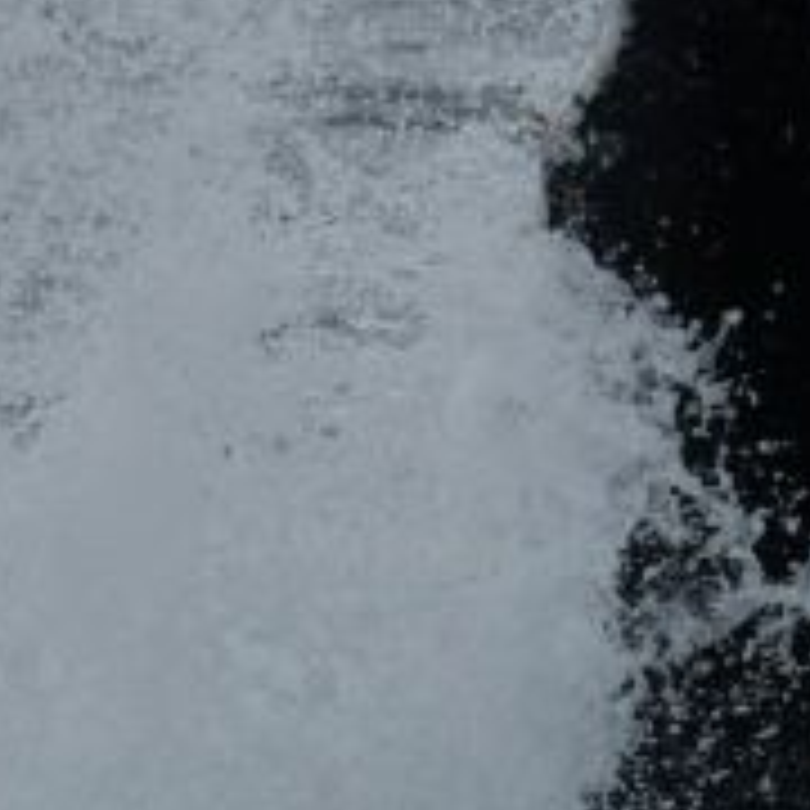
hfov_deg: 0.8
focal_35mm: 2269
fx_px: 60069
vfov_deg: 0.8
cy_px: 11
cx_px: 585
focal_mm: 600
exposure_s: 1/8000
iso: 1000
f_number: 6.3
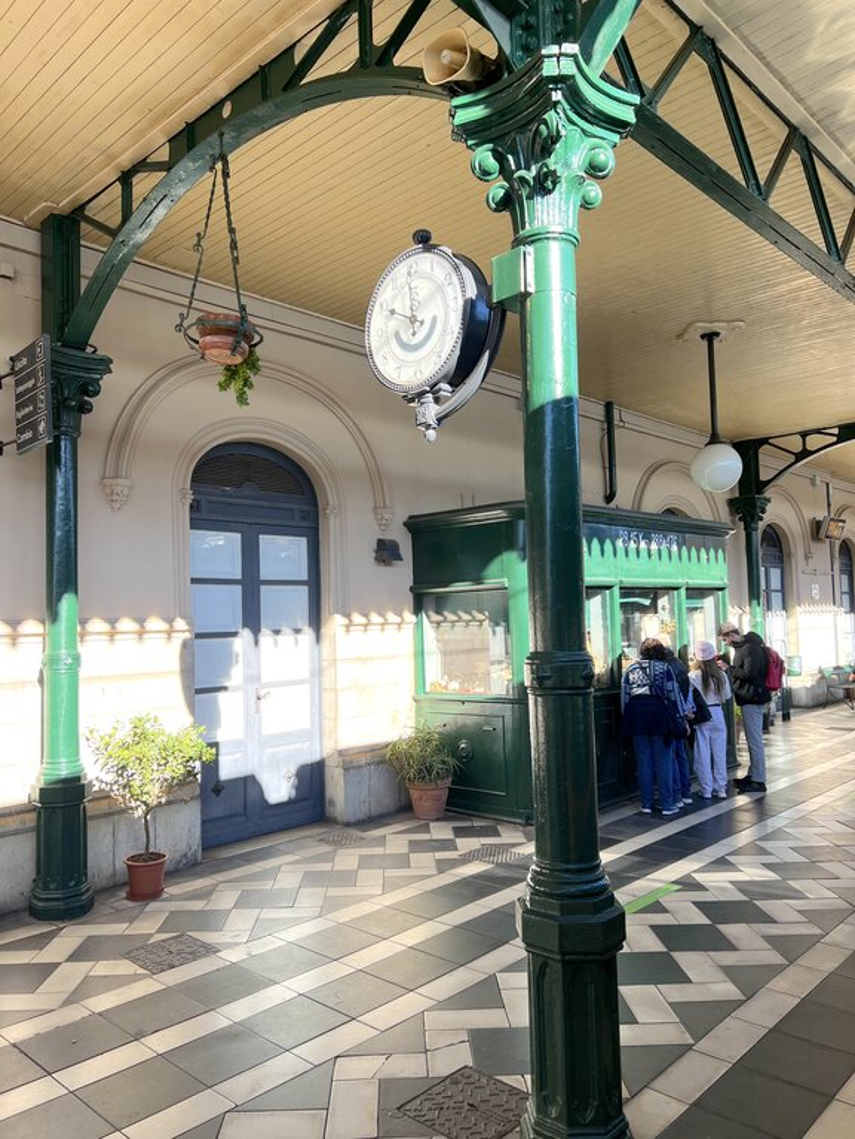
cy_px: 570
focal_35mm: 26
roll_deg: +1.3
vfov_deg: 67.3
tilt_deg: +3.3
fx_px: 856
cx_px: 428
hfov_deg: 53.1
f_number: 1.5
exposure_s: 1/476
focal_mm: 5.7
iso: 50
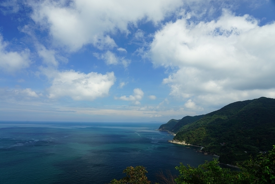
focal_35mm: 24
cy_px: 92
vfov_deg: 53.2
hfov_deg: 73.7
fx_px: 183
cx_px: 138
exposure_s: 1/100
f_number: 8
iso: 100
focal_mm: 24
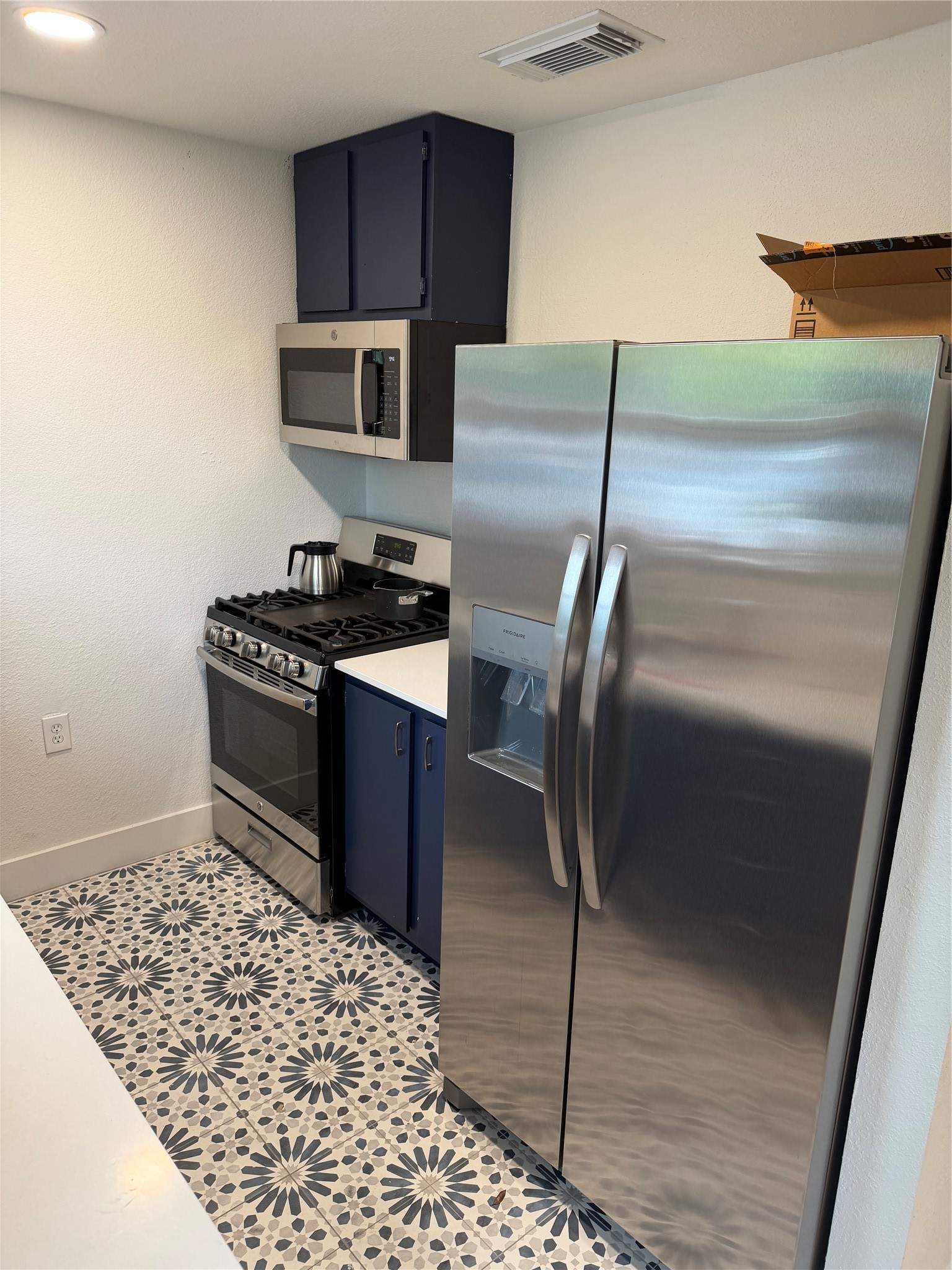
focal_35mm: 24
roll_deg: -2.6
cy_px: 635
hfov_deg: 56.8
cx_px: 476
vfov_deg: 71.6
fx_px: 880
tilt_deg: -15.1
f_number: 1.78
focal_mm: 6.76
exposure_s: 1/60
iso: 125
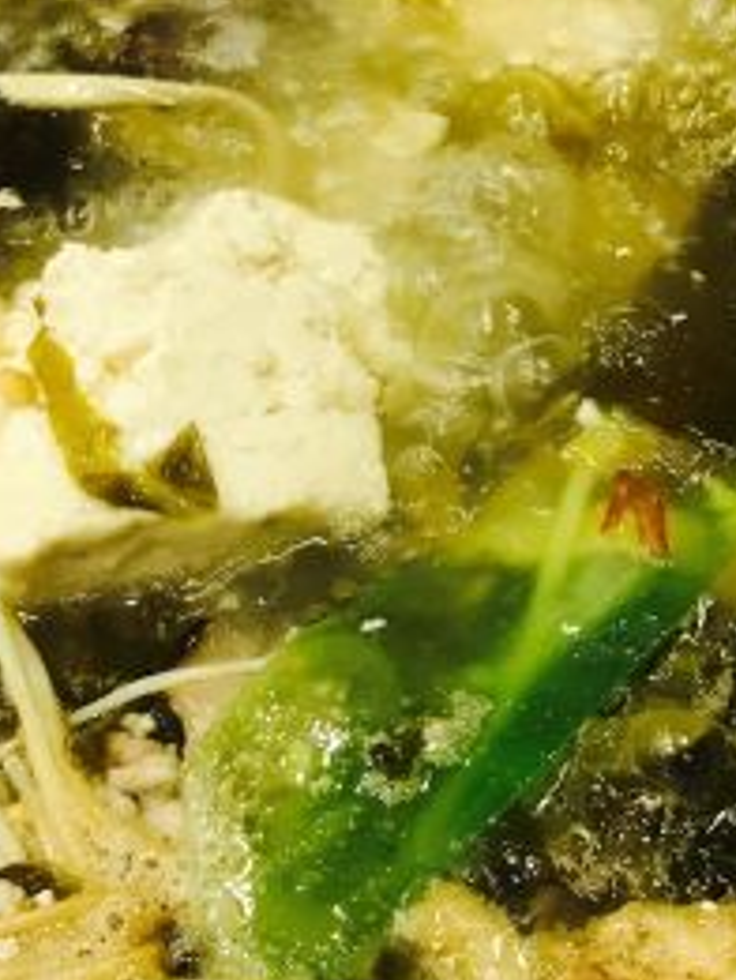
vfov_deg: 25.9
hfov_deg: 19.6
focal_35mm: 75
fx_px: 2124
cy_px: 349
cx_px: 471
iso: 40
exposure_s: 1/20
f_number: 1.8
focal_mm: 3.99
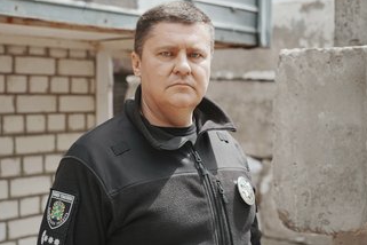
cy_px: 100
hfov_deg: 35.6
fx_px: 571
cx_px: 169
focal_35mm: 56
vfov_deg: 24.2
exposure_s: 1/1667
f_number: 3.2
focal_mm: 45
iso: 200
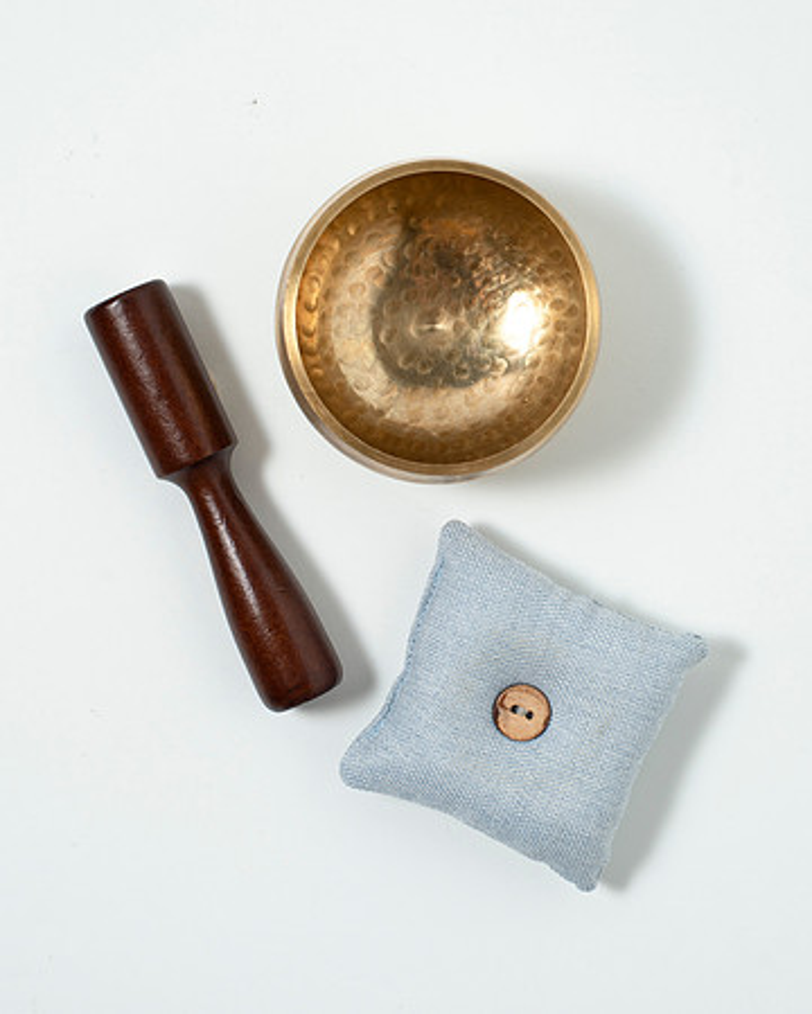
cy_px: 494
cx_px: 470
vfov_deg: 25.4
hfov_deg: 20.4
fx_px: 2255
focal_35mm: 75
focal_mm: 50
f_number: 7.1
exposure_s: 1/200
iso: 200
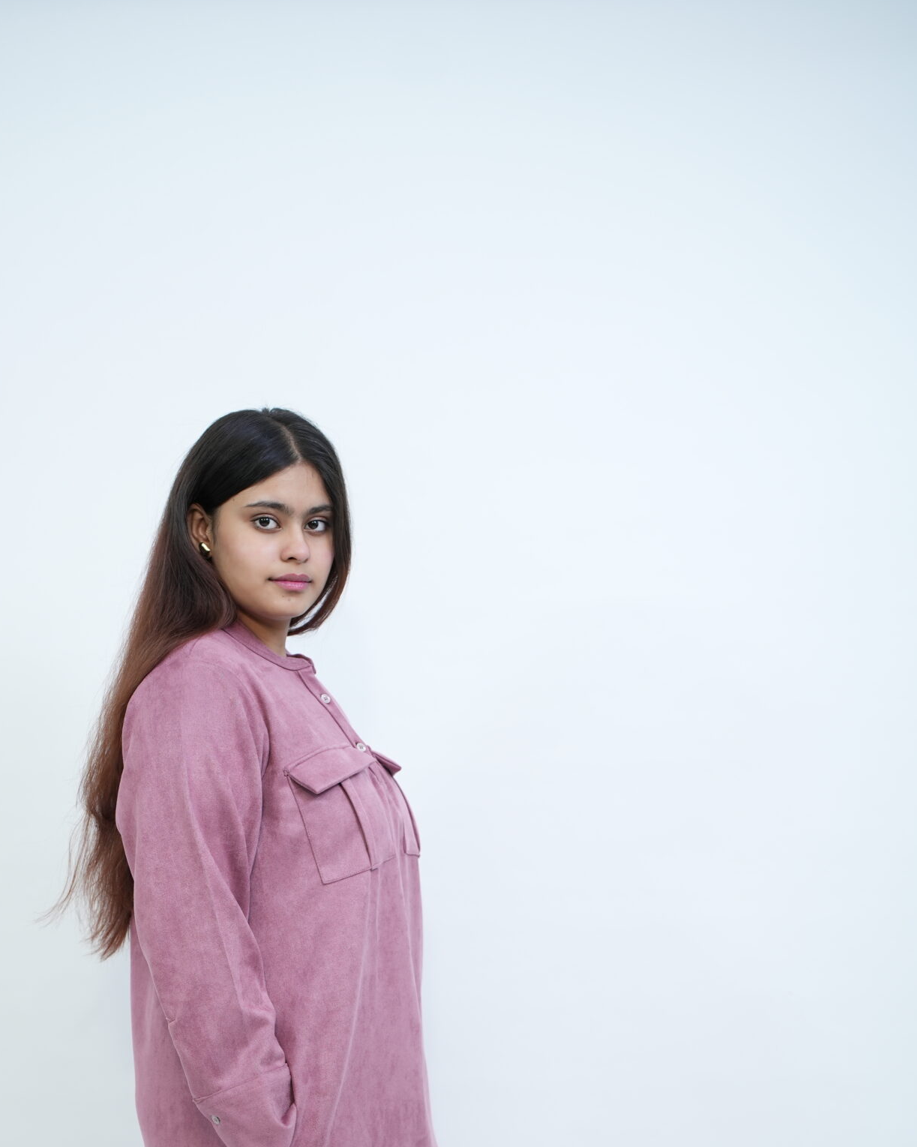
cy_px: 949
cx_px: 330
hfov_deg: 27.5
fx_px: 1866
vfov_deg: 33.0
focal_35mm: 55
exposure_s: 1/200
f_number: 2.5
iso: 400
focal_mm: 35
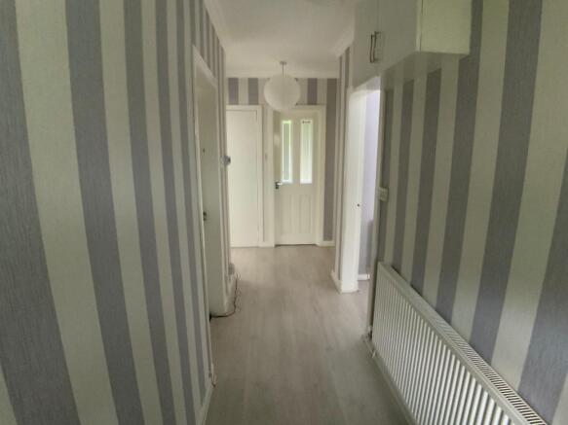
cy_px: 212
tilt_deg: -12.4
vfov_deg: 48.2
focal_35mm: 29
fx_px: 476
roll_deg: +0.9
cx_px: 284
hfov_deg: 61.7
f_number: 1.8
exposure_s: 1/30
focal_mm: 3
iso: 400
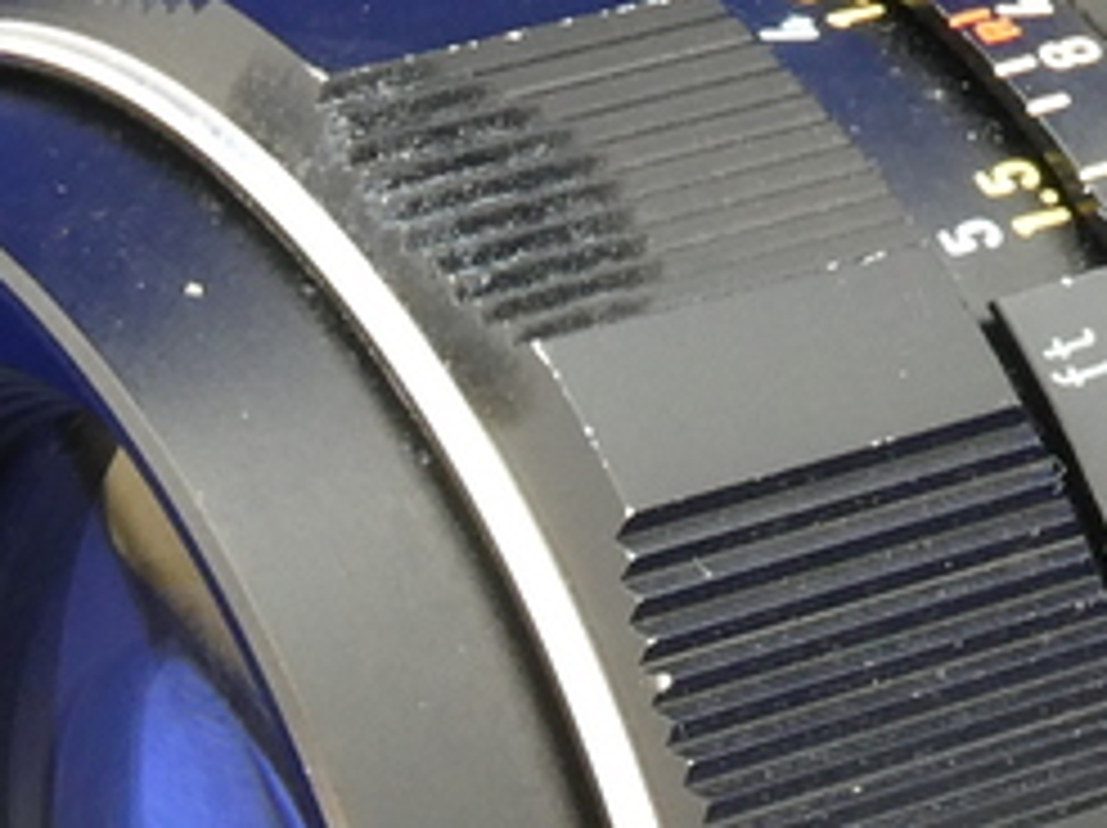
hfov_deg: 9.2
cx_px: 432
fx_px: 6869
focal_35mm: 215
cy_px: 693
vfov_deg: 6.9
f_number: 8
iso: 200
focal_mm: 7.8
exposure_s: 1
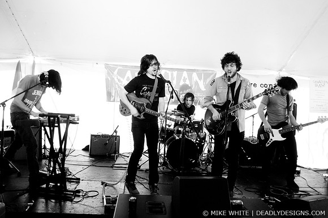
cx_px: 164
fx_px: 273
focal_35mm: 30
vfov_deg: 43.5
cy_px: 109
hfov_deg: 62.0
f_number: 3.2
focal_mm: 20
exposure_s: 1/125
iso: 800
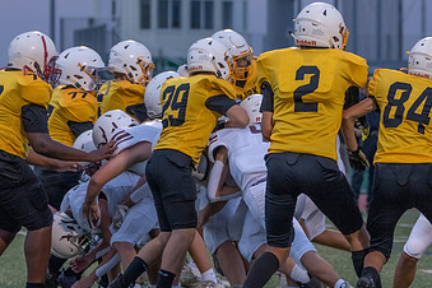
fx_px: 4620
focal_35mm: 385
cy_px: 172
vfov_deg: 3.6
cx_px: 336
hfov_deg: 5.4
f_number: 5.6
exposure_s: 1/1000
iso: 3200
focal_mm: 189
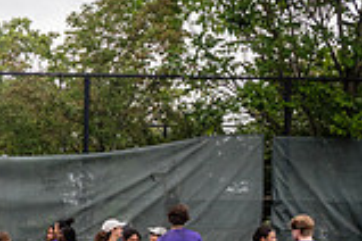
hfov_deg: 17.9
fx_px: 1066
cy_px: 308
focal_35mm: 106
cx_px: -123
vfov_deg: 12.5
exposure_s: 1/800
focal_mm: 29
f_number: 5
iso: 1000
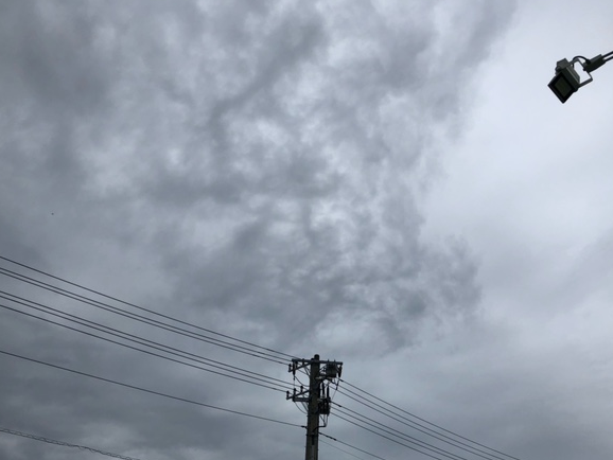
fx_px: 549
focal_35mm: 31
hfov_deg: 58.3
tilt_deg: +35.3
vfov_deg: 45.5
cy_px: 243
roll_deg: -2.7
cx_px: 302
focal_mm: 4
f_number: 1.8
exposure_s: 1/2433
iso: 20
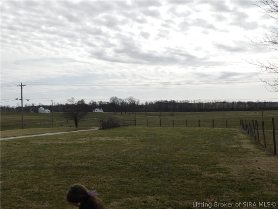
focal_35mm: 36
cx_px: 139
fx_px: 289
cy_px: 104
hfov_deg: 51.4
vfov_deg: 39.6
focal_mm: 6.3
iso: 125
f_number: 7
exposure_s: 1/500
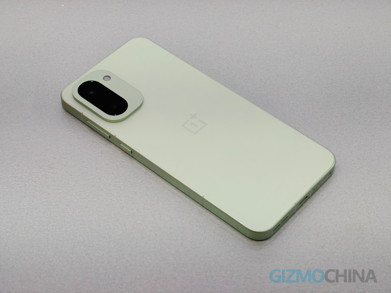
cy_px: 146
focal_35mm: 73
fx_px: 825
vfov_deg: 20.2
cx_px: 196
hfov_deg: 26.7
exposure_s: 1/542
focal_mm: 13.85
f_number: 2.6
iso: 1250
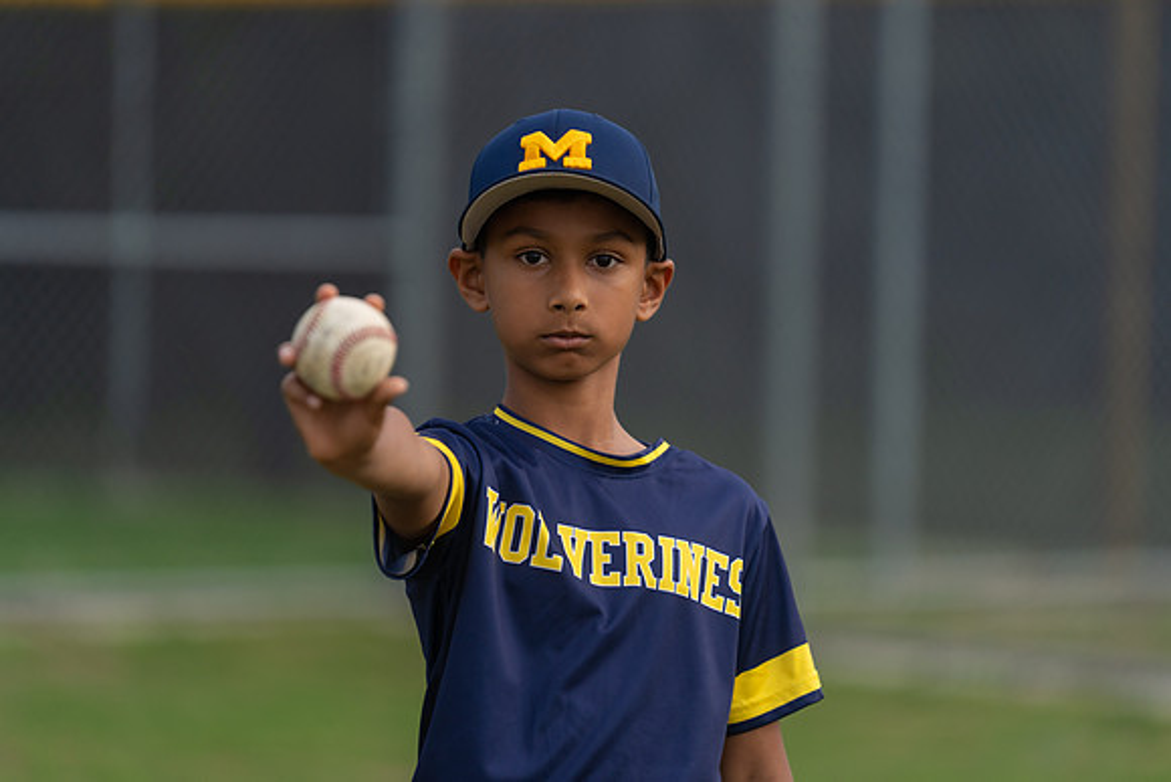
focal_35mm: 200
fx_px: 6507
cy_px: 391
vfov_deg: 6.9
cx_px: 586
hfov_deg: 10.3
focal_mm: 200
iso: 250
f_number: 2.8
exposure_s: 1/320
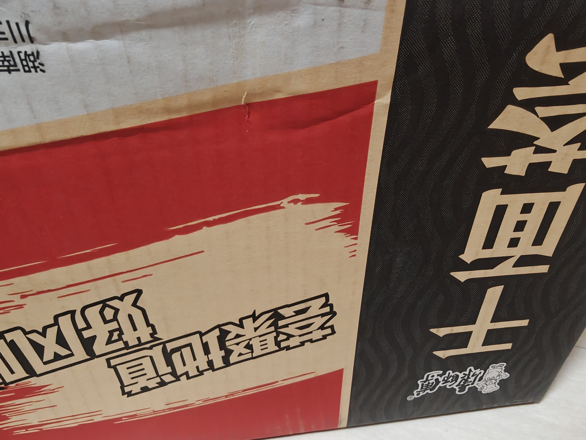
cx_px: 293
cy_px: 220
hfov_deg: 73.9
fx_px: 389
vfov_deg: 58.9
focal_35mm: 23
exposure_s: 1/20
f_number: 2
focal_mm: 2.3
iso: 4000
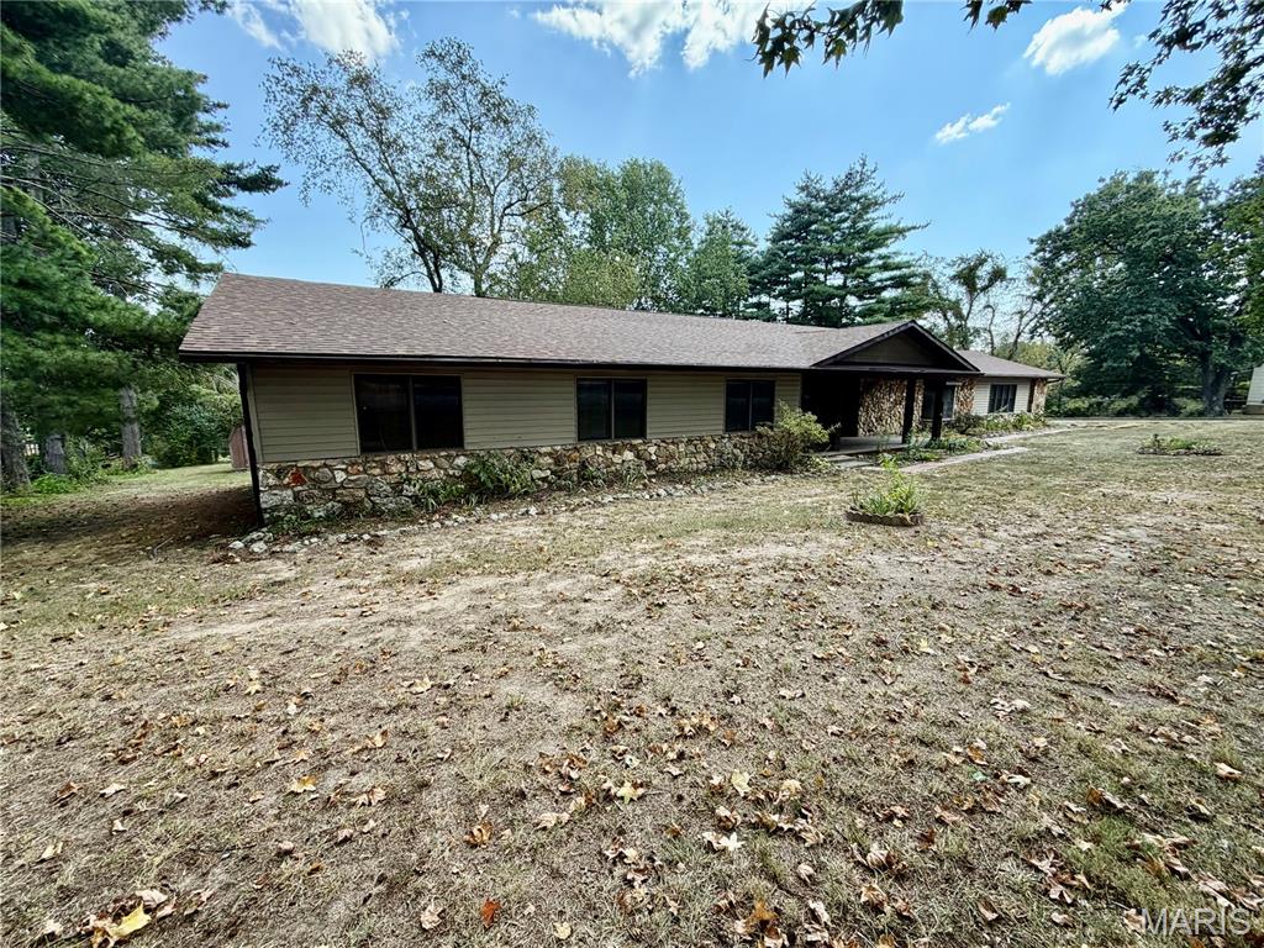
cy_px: 474
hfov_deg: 102.1
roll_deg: +0.2
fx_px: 511
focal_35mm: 14
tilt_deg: -9.5
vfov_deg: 85.7
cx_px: 632
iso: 50
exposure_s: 1/279
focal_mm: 2.22
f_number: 2.2
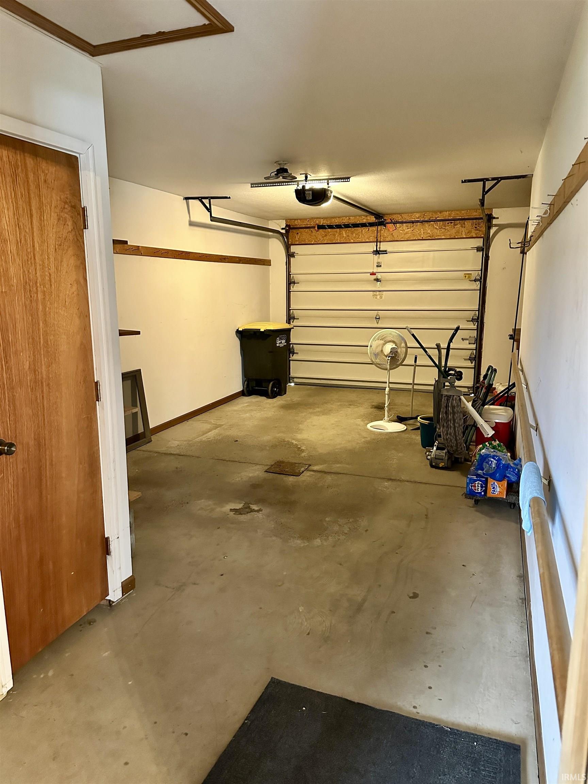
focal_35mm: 24
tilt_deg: -10.5
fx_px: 544
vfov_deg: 71.6
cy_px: 392
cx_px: 294
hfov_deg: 56.8
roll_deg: -0.4
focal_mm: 6.86
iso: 1000
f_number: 1.78
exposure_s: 1/40
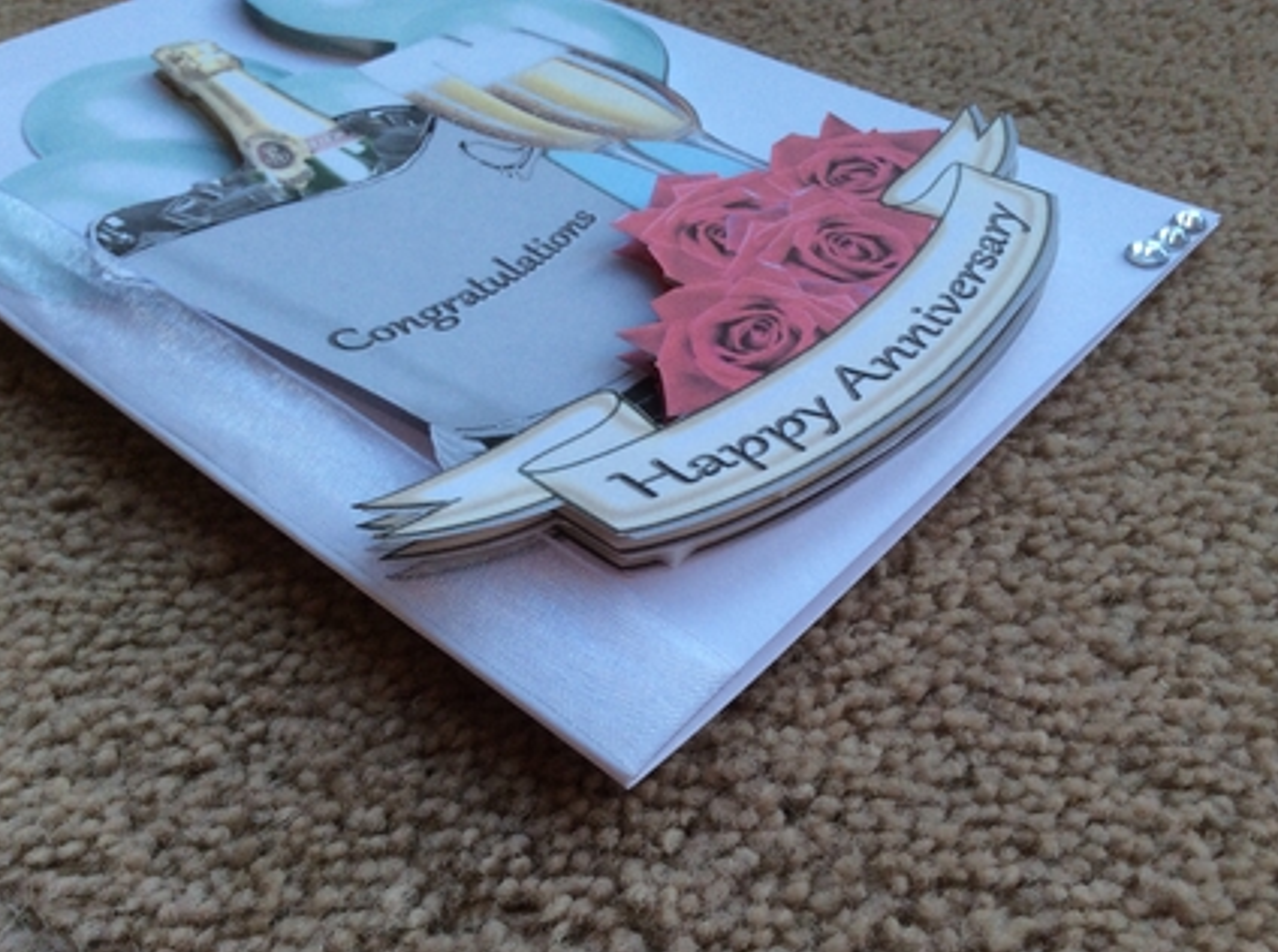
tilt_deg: -46.3
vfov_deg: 41.6
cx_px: 642
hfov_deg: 54.1
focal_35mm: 34
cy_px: 503
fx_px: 1252
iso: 40
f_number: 2.4
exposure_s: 1/100
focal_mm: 3.3
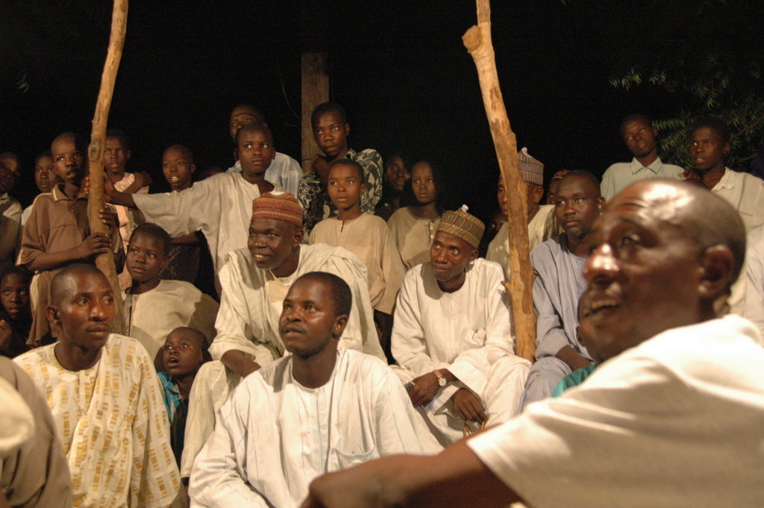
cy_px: 254
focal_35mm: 42
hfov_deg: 46.4
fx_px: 891
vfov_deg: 31.8
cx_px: 382
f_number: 3.5
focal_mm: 28
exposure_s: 1/6
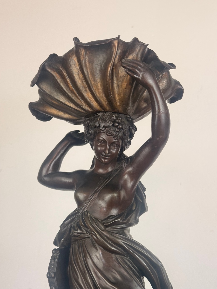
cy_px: 144
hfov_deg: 30.3
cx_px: 108
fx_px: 401
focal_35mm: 48
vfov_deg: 39.7
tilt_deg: +16.7
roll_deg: +1.0
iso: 50
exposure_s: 1/100
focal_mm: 6.76
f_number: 1.78
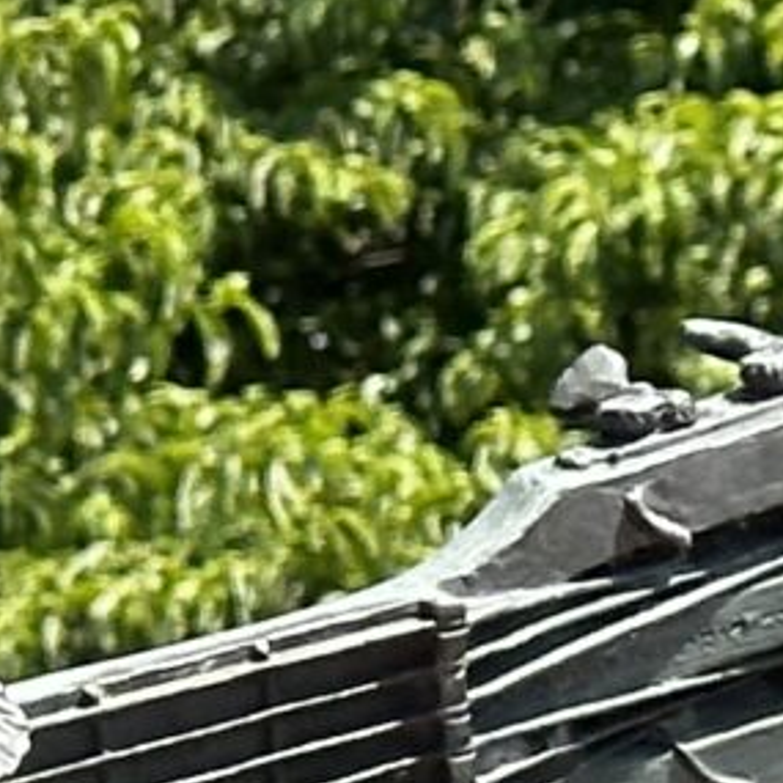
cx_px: -1475
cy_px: 456
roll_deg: -2.5
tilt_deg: +8.6
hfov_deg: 4.4
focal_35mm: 381
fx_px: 9750
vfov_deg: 4.6
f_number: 1.78
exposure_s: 1/2160
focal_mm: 6.86
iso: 64
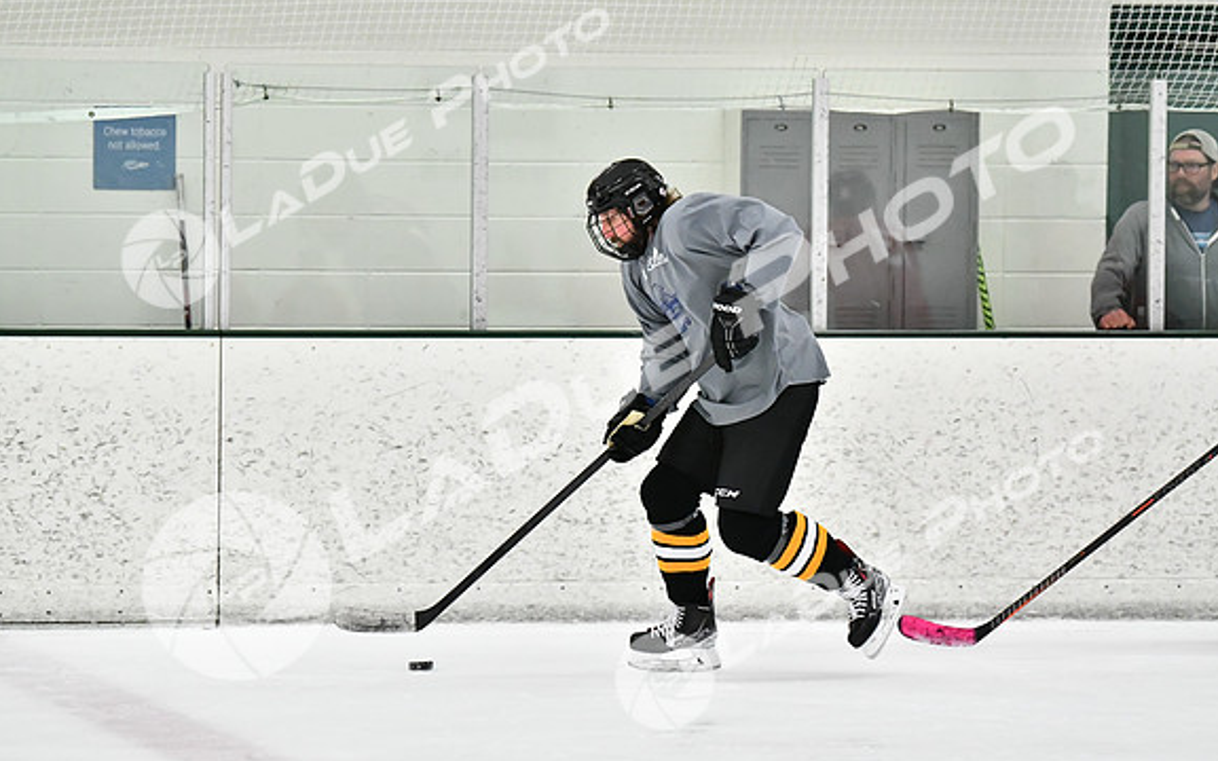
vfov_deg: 5.7
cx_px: 611
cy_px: 369
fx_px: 7668
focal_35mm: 231
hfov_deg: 9.1
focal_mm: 150
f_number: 2.8
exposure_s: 1/1250
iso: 5000
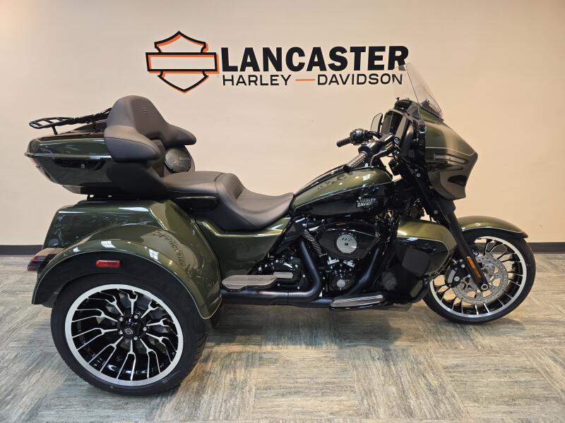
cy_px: 212
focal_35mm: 23
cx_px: 282
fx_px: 375
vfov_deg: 58.9
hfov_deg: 73.9
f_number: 1.7
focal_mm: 6.3
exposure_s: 1/120
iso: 250
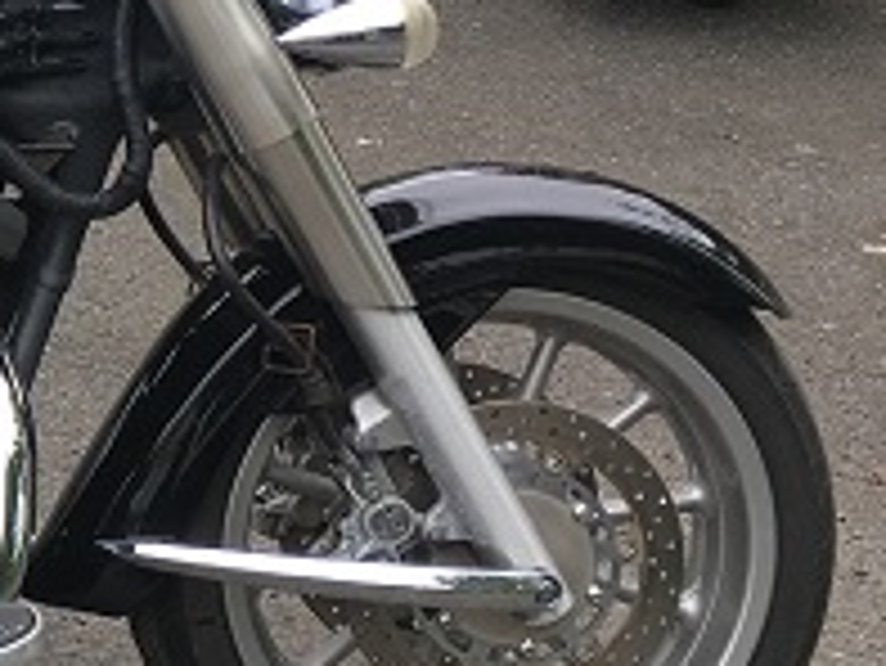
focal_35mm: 104
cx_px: -589
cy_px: 142
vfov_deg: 14.2
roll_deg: -0.7
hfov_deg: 16.5
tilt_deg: -18.7
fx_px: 2664
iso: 25
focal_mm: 4.15
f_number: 2.2
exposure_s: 1/279
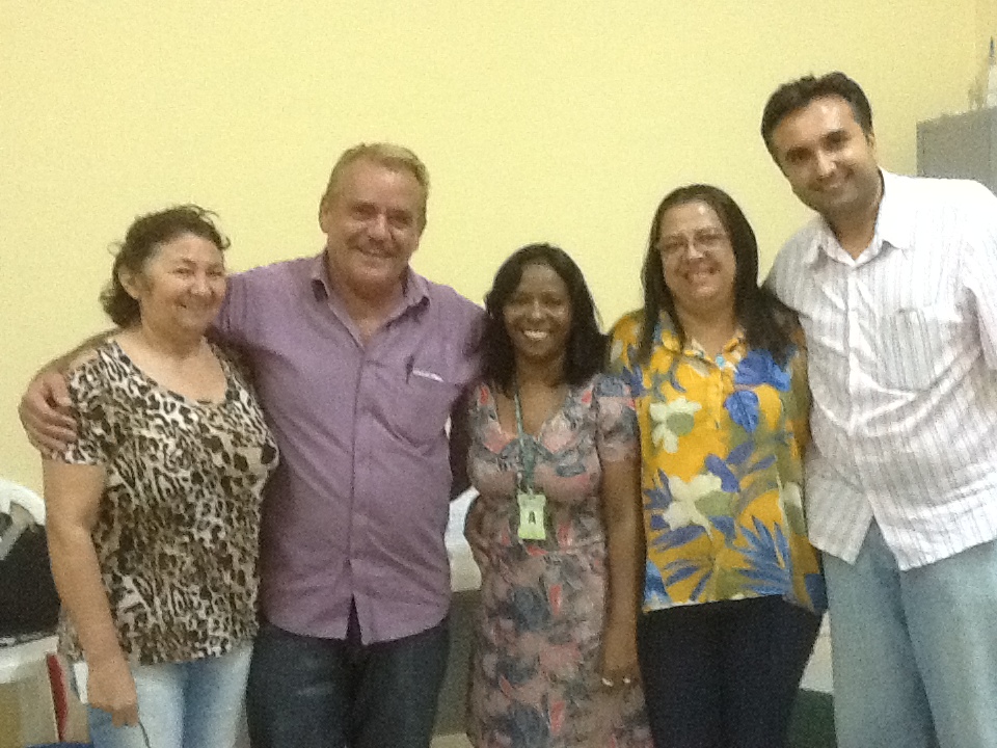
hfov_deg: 42.9
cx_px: 498
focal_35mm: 44
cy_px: 374
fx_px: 1267
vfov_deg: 32.9
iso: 320
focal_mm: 2.03
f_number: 2.4
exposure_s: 1/30
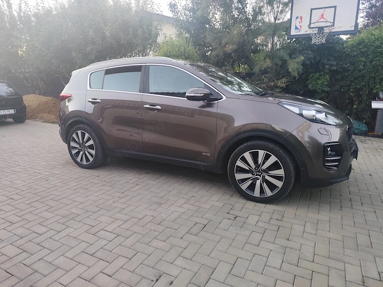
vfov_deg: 58.9
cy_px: 144
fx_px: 254
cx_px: 192
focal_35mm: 23
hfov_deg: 73.9
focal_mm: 6.19
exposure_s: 1/50
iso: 160
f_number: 1.65
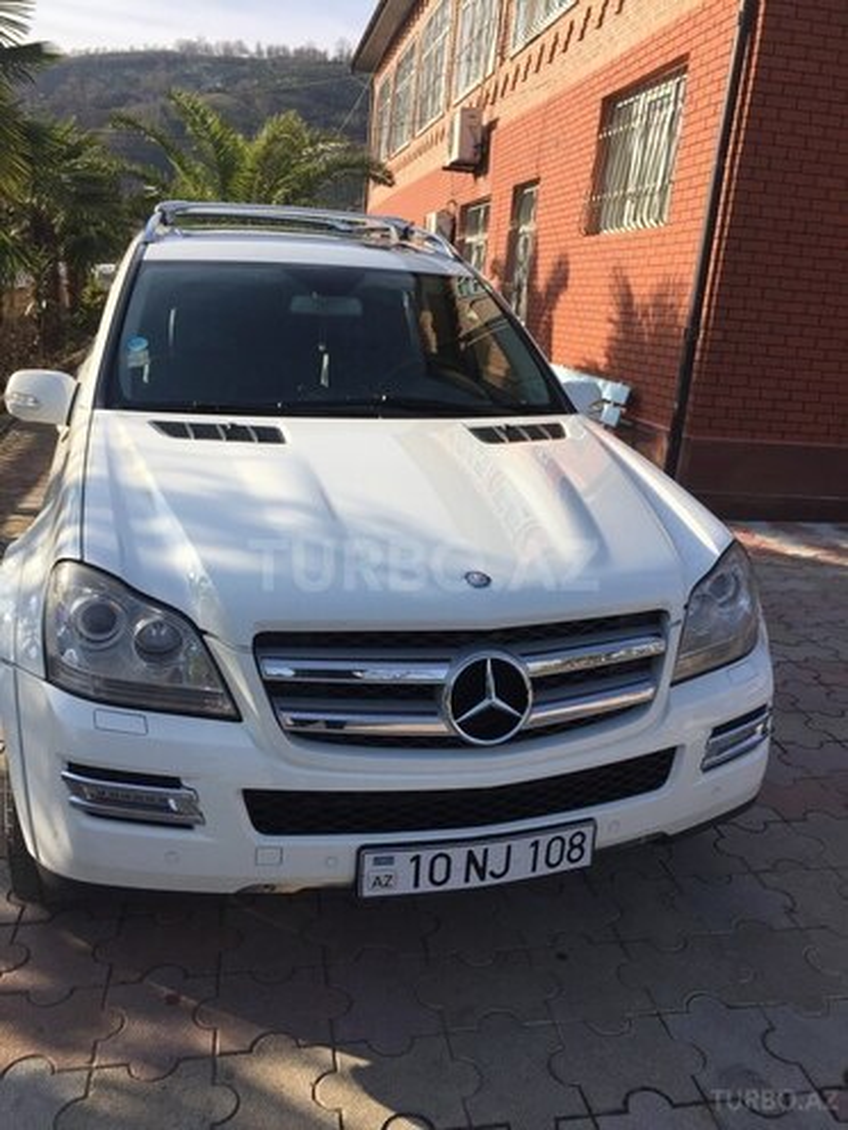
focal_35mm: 29
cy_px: 565
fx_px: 947
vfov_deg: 61.7
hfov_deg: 48.2
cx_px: 424
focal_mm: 4.15
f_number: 2.2
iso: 32
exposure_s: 1/1582
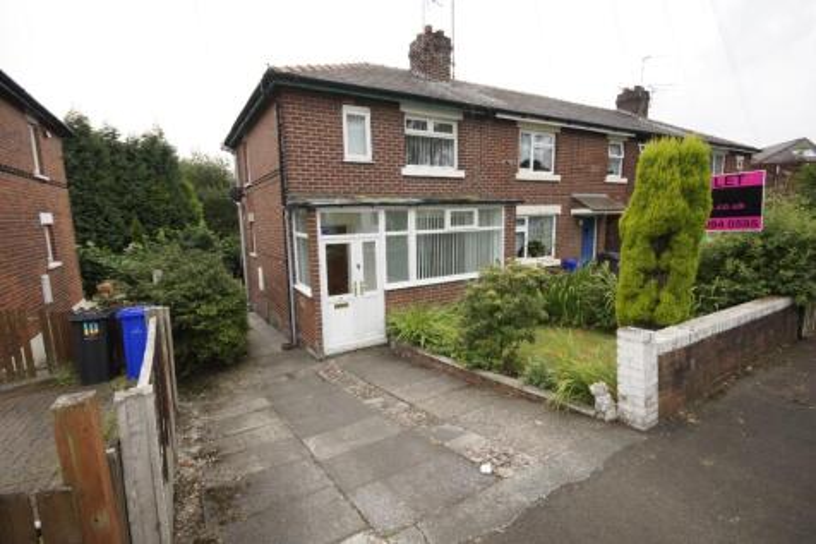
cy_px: 272
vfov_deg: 72.0
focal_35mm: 16
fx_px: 374
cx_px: 408
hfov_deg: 95.0
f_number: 8
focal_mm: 11
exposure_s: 1/160
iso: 200
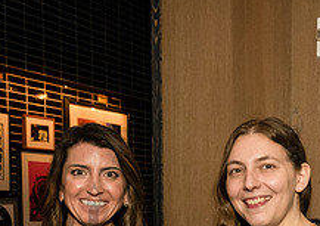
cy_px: 262
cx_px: 270
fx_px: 679
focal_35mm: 75
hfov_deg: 25.9
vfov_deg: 18.0
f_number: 4
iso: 6400
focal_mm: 24
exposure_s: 1/200
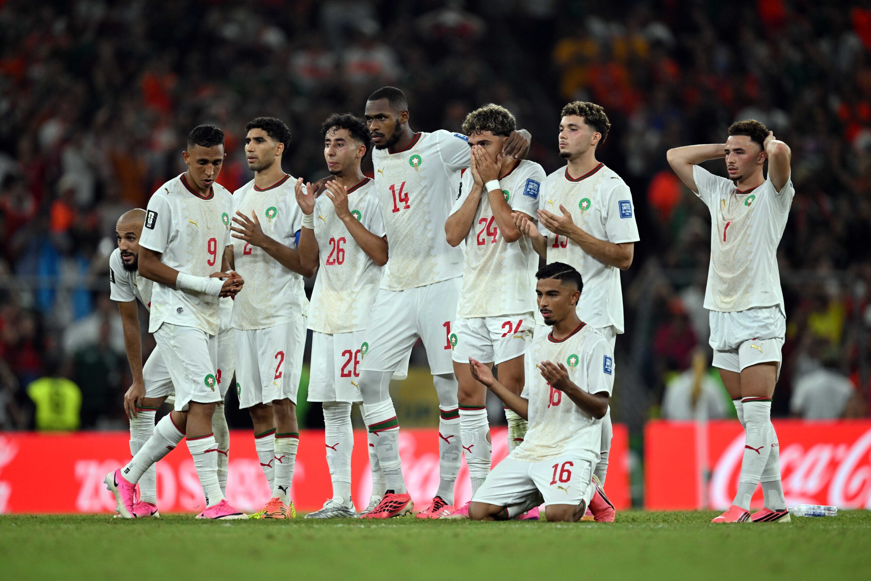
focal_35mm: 600
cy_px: 290
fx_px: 14516
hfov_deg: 3.4
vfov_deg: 2.3
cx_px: 436
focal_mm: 600
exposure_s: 1/1000
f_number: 4
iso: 2000
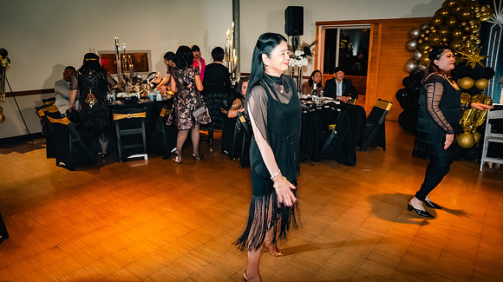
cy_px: 141
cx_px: 252
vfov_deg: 45.6
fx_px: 335
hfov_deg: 73.8
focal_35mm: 25
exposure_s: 1/125
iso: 2000
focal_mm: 24
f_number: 3.5
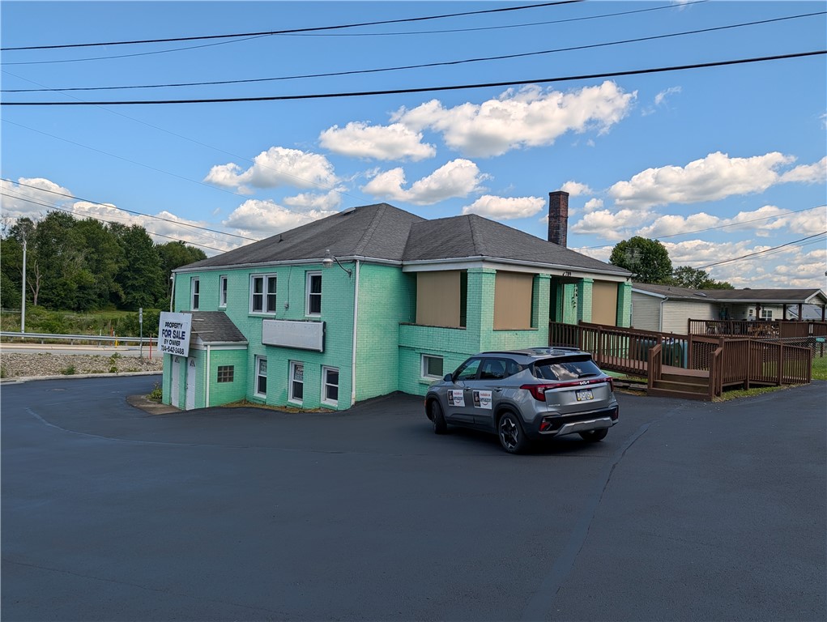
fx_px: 574
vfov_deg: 56.9
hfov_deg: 71.5
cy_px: 311
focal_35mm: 24
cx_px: 414
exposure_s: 1/1462
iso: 20
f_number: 1.68
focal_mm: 6.9
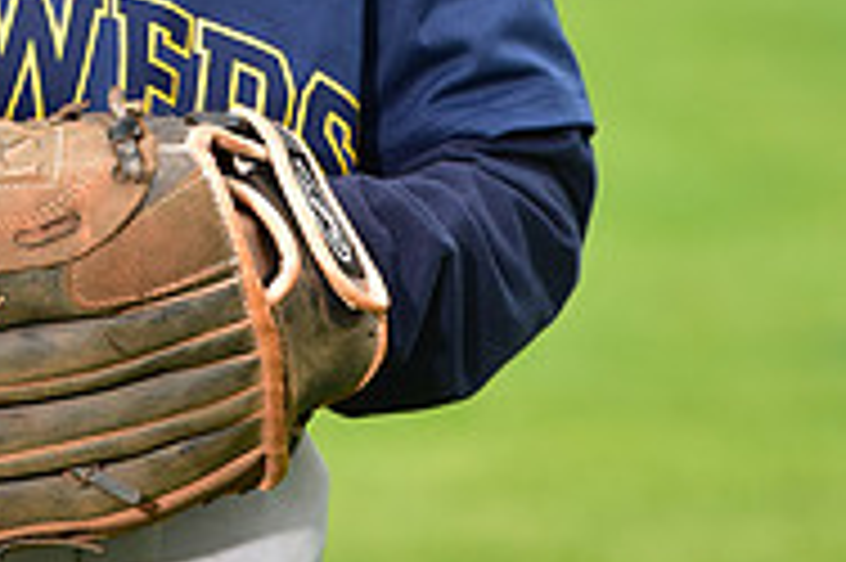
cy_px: -378
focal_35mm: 509
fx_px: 11951
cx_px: -20
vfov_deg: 2.7
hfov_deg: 4.0
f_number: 6.3
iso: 400
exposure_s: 1/250
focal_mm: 165
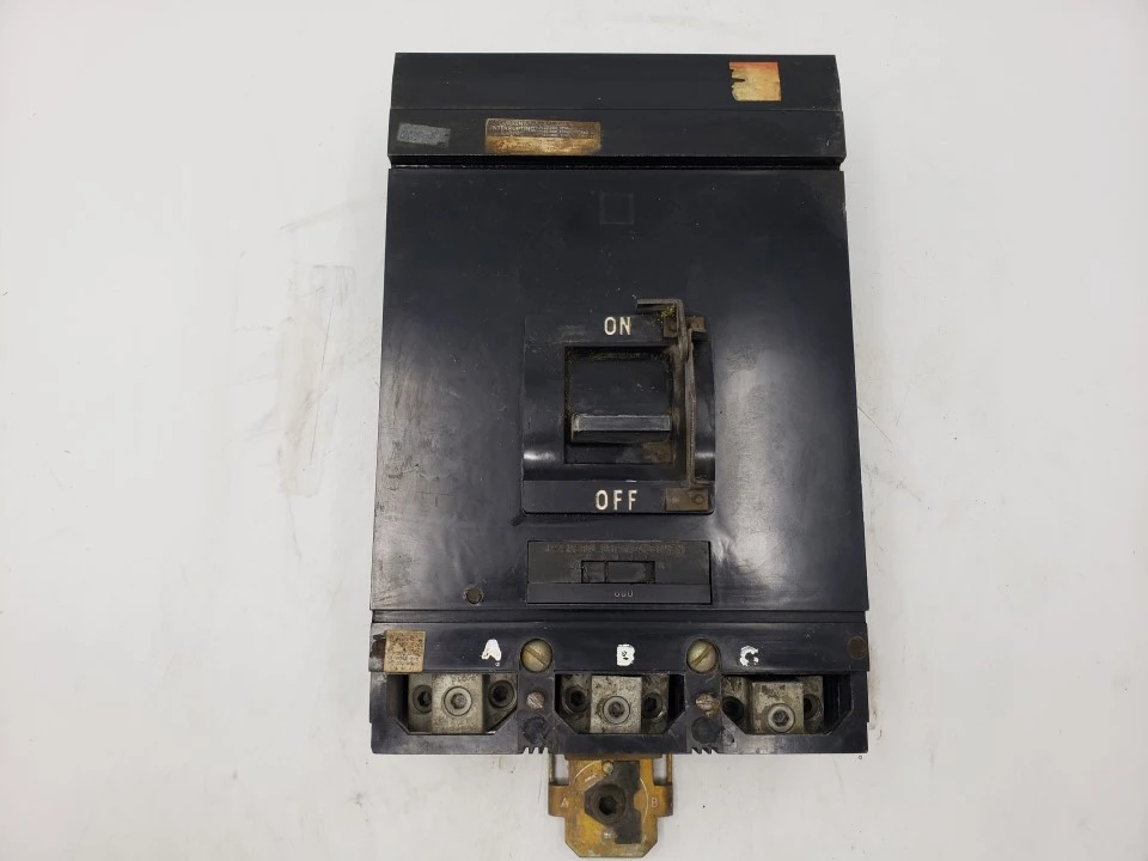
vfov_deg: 53.1
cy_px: 430
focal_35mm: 26
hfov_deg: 67.3
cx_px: 574
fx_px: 862
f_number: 2.4
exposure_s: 1/120
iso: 100
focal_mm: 4.3
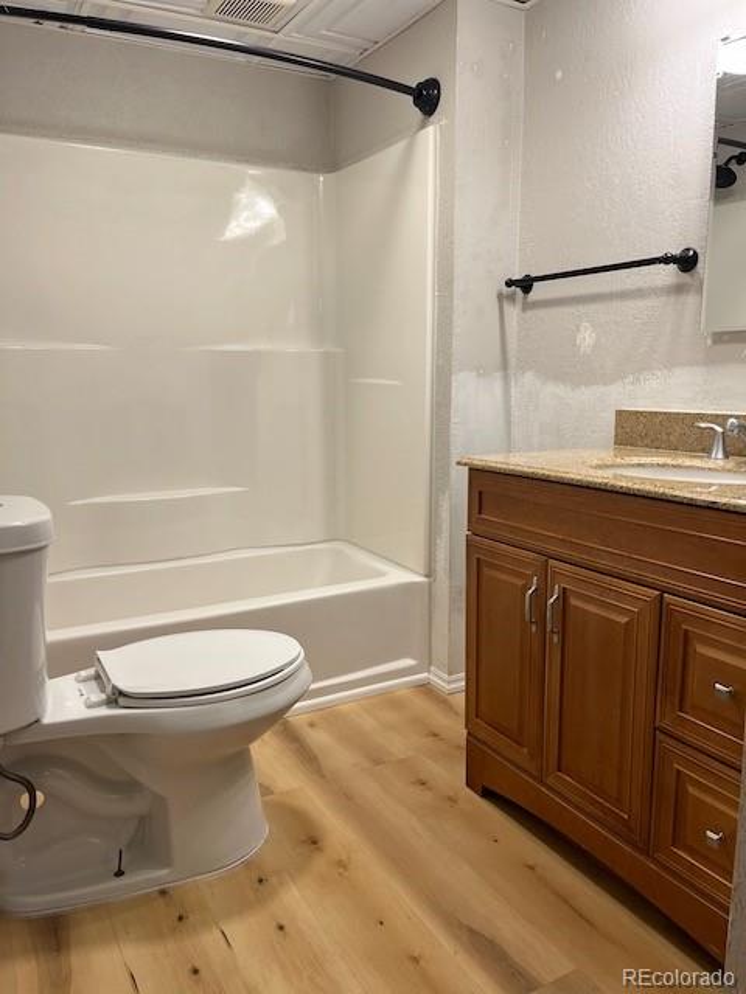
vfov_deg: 67.3
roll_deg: +0.0
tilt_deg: -9.0
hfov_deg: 53.1
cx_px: 373
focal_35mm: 26
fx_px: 747
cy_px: 497
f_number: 1.6
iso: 80
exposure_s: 1/120
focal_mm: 5.1
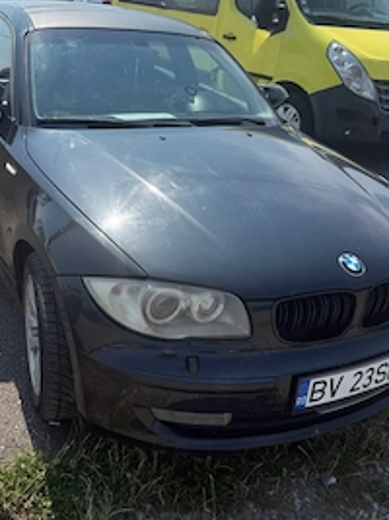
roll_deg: -6.0
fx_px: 540
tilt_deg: -19.9
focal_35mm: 36
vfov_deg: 51.1
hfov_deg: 39.5
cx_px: 163
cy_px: 216
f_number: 1.78
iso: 80
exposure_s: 1/6173
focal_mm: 6.76
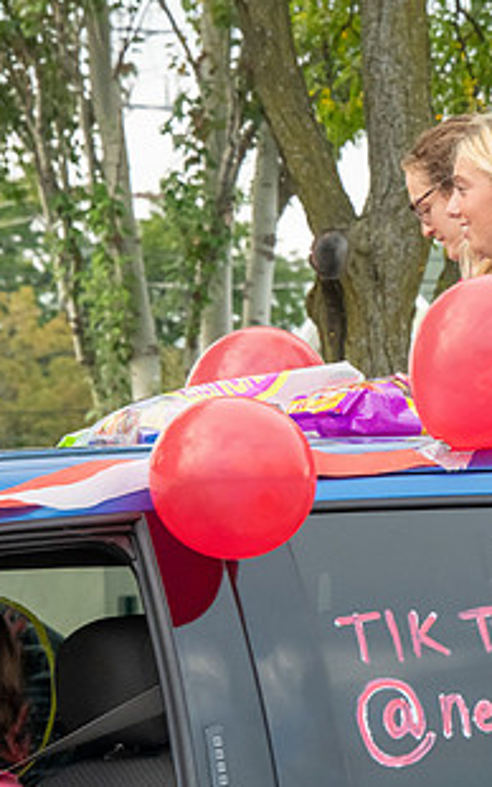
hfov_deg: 4.6
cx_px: 718
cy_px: 418
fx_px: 6130
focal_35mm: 286
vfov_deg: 7.3
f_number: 11
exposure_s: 1/200
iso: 3200
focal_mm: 150
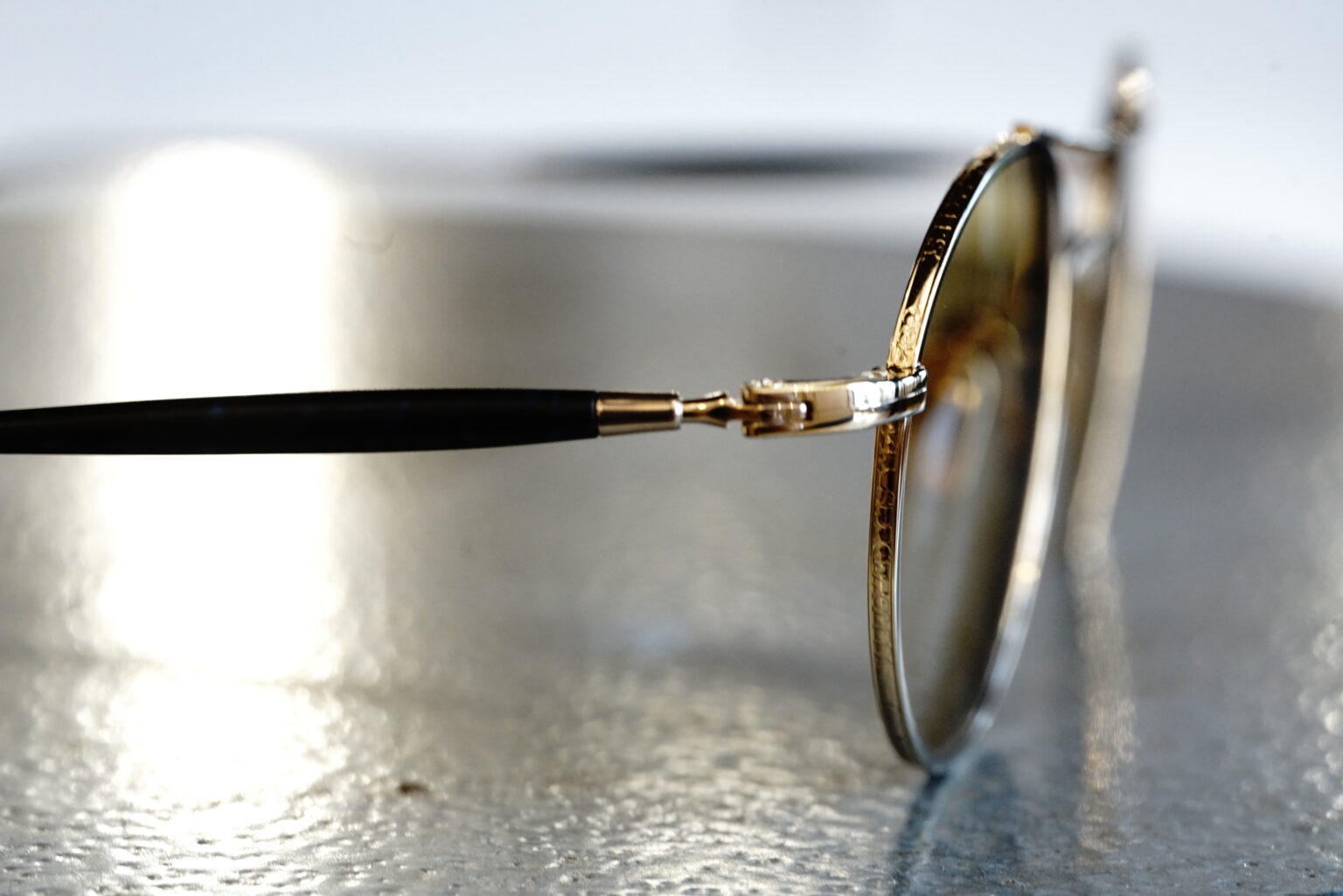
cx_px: 672
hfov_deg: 31.0
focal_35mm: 65
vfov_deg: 20.9
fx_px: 2425
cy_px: 448
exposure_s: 1/40
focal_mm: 65
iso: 3200
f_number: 5.6
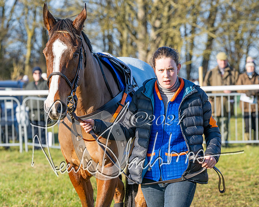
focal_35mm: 221
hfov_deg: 8.7
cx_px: 103
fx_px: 1694
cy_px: 102
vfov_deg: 7.0
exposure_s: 1/1600
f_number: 5
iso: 400
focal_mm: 123
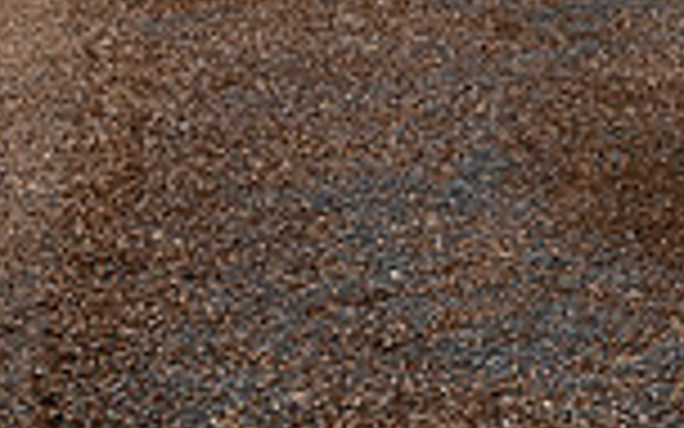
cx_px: 518
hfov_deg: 16.7
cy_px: -572
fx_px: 2312
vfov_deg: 9.5
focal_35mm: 124
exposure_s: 1/1250
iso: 250
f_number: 4.5
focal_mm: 41
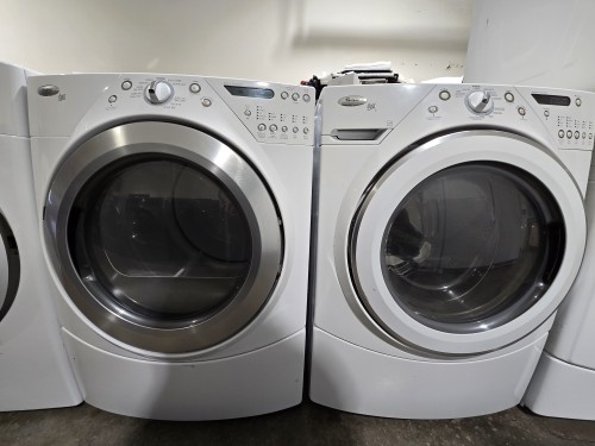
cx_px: 298
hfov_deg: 106.2
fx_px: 223
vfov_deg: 89.9
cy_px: 223
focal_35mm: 13
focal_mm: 2.2
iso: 160
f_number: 2.2
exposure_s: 1/60
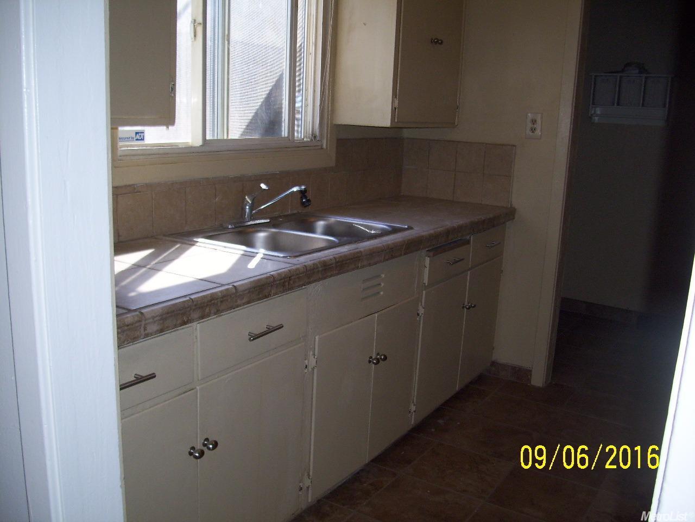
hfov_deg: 54.0
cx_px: 348
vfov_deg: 41.8
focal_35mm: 34
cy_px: 261
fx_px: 683
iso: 100
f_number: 2.9
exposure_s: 1/40
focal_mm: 5.7
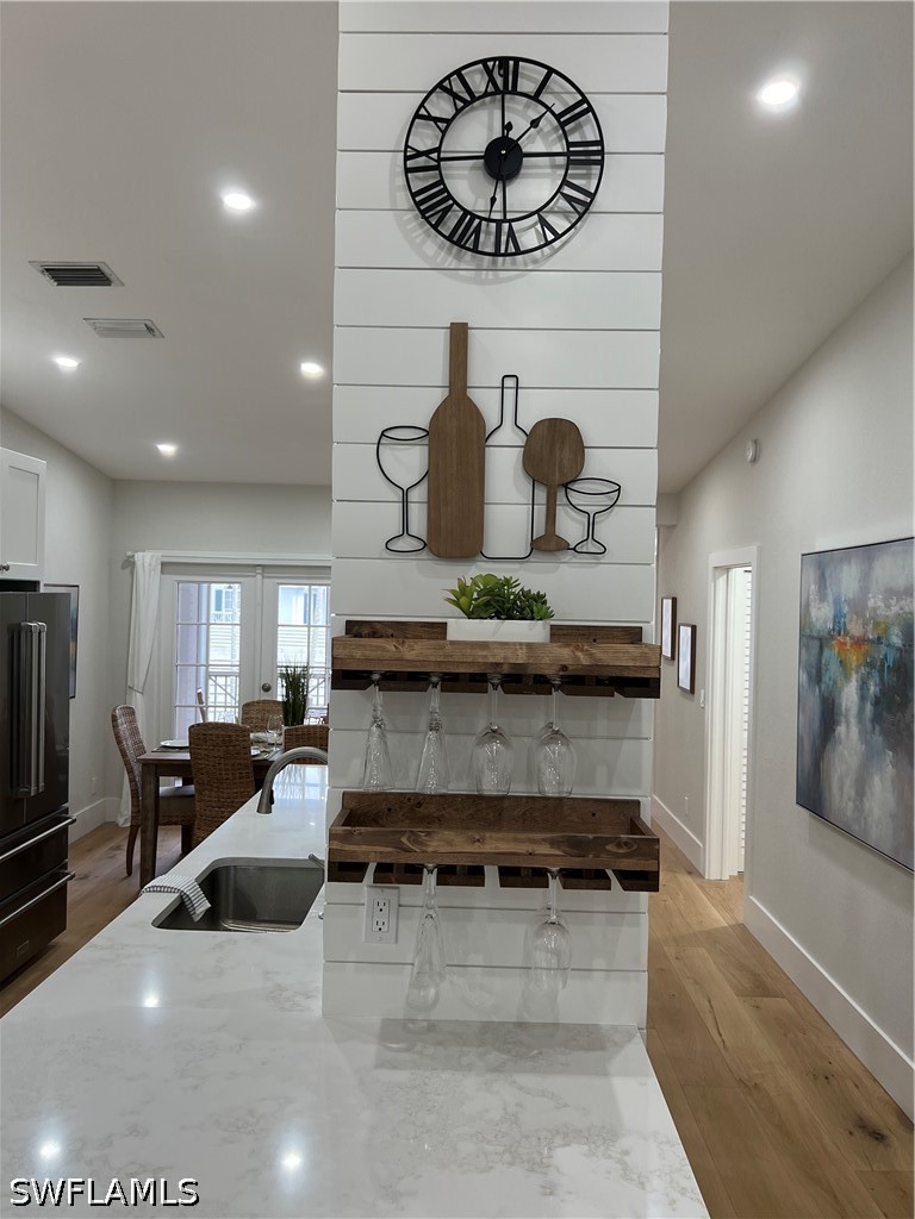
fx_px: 916
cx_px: 458
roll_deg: -1.4
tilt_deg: +0.1
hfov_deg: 53.1
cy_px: 610
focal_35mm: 26
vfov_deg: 67.3
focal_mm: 5.7
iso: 100
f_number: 1.5
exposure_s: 1/120
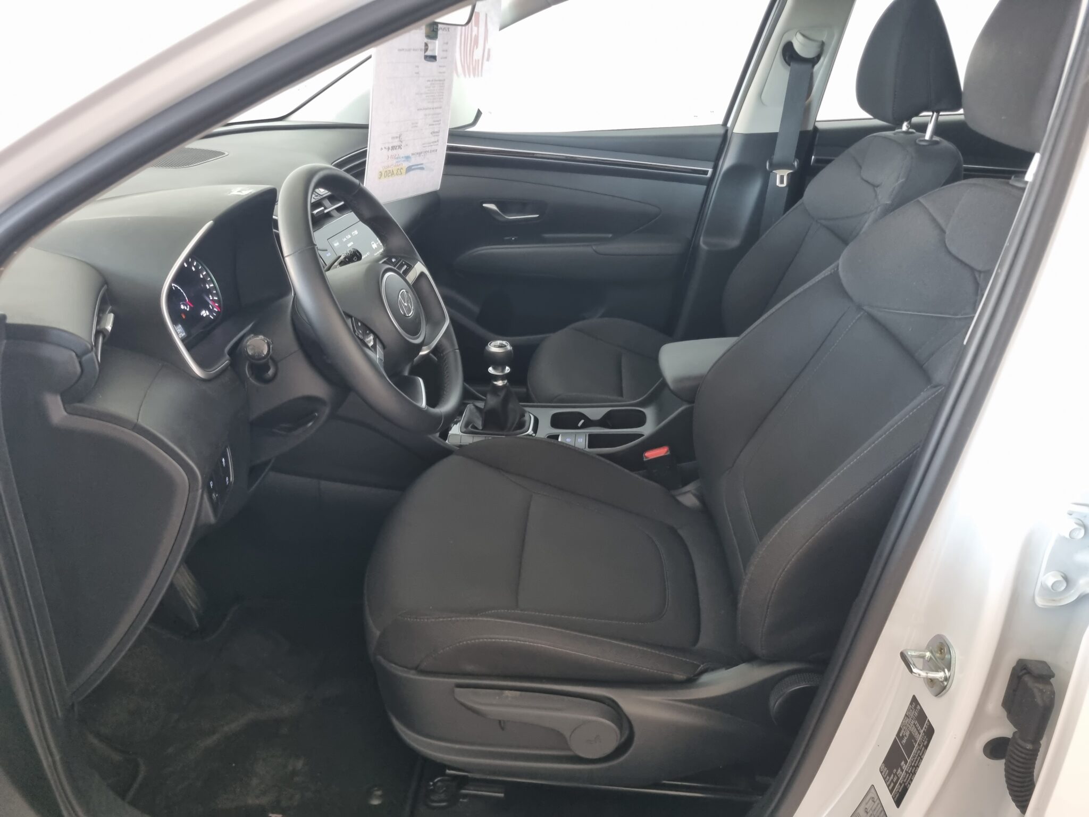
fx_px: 818
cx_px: 544
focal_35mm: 26
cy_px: 408
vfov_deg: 53.1
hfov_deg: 67.3
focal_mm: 5.4
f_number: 1.8
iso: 320
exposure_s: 1/50
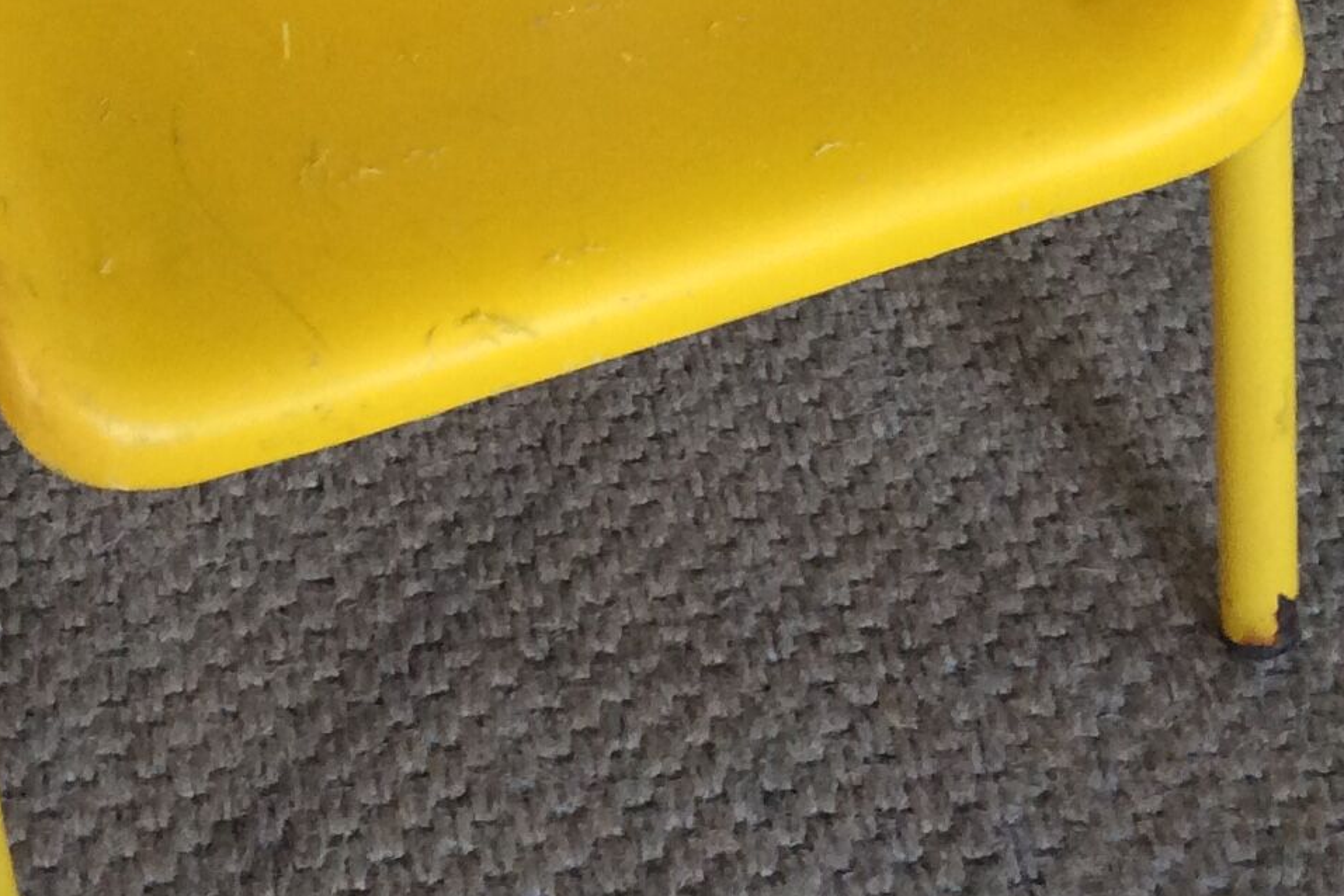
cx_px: 468
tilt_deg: -39.1
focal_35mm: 90
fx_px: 3360
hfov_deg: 22.5
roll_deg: +1.5
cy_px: -136
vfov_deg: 14.8
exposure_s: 1/25
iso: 125
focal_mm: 3.3
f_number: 2.4
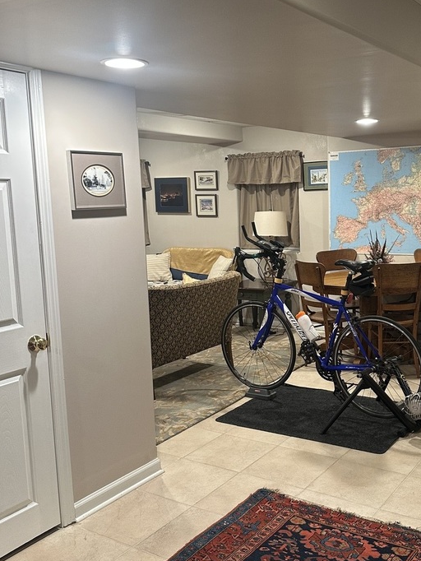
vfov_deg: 49.0
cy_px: 285
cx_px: 286
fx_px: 616
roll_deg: +1.7
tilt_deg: -7.3
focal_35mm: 38
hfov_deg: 37.3
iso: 200
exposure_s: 1/60
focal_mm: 6.86
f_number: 1.78
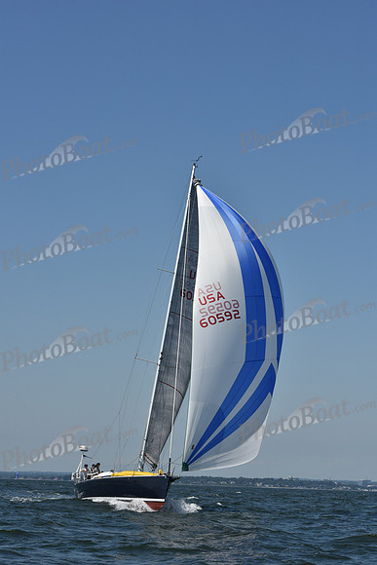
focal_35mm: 82
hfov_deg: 16.7
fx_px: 1287
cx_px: 188
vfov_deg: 24.8
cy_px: 282
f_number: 10
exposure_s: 1/1250
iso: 250
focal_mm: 82
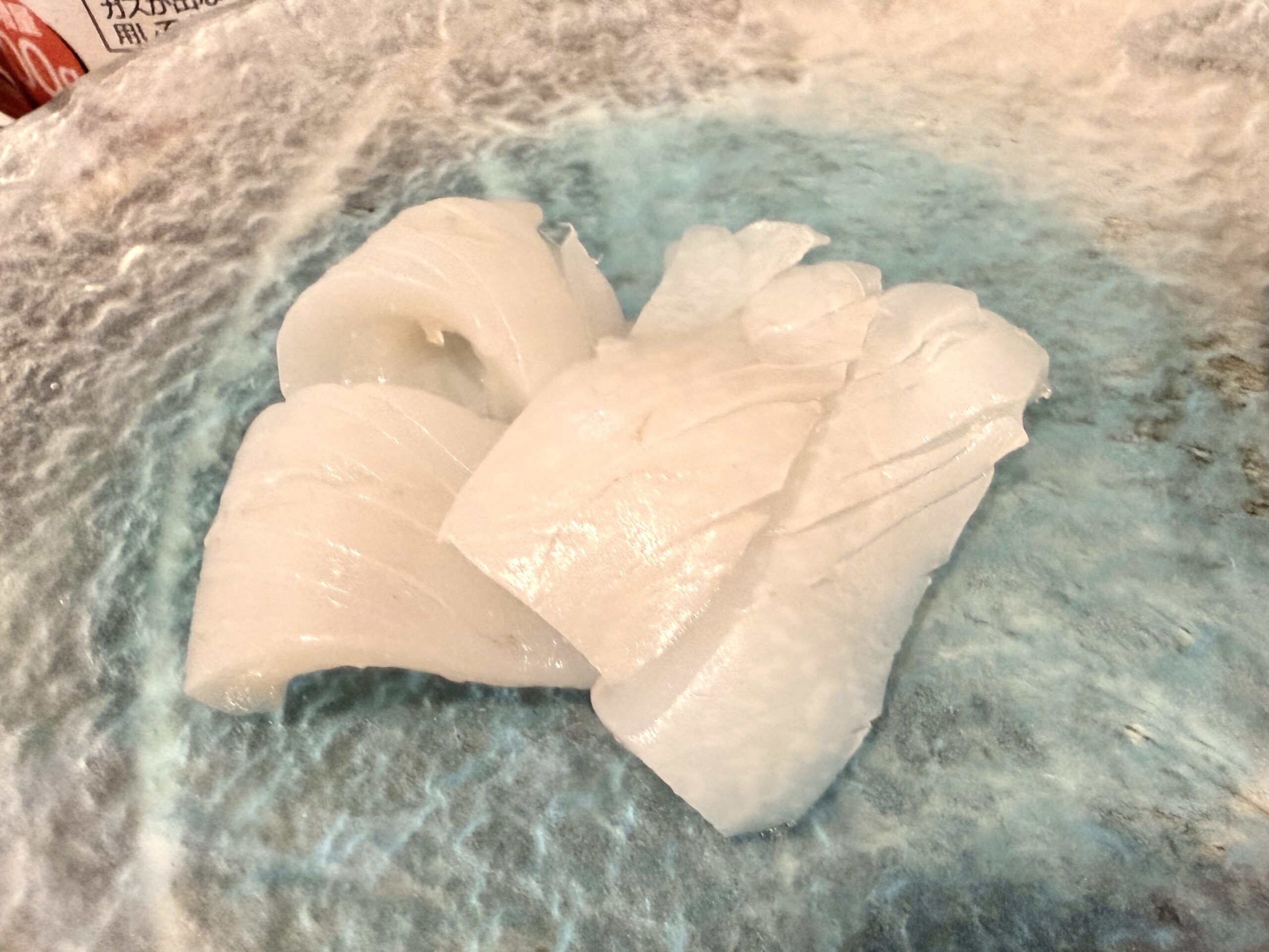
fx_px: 880
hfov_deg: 71.6
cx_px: 634
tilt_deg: -48.5
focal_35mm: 24
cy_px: 476
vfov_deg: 56.8
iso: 400
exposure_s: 1/50
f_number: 2.2
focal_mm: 2.22
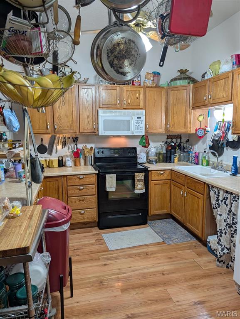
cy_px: 160
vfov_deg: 71.6
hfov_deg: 56.9
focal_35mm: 24
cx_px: 120
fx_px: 222
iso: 243
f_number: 1.68
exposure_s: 1/120
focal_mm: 6.9
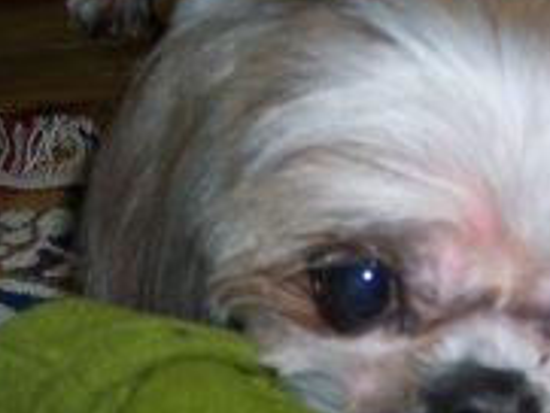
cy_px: 361
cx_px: 428
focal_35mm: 86
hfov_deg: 22.5
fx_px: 1367
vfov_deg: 17.0
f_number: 2.8
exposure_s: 1/60
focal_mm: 8
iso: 100
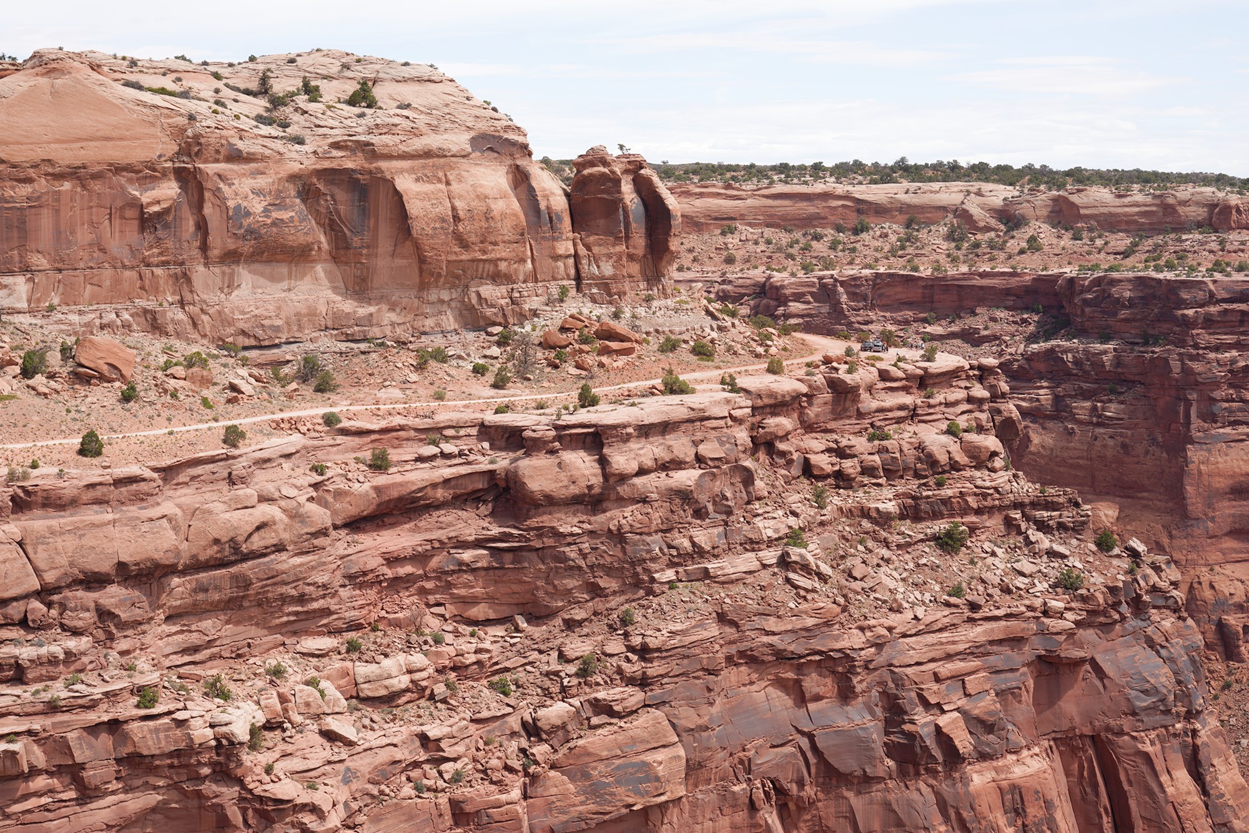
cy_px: 416
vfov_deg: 22.6
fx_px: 2082
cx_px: 624
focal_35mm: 60
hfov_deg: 33.4
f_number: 14
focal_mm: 60
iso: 100
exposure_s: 1/100
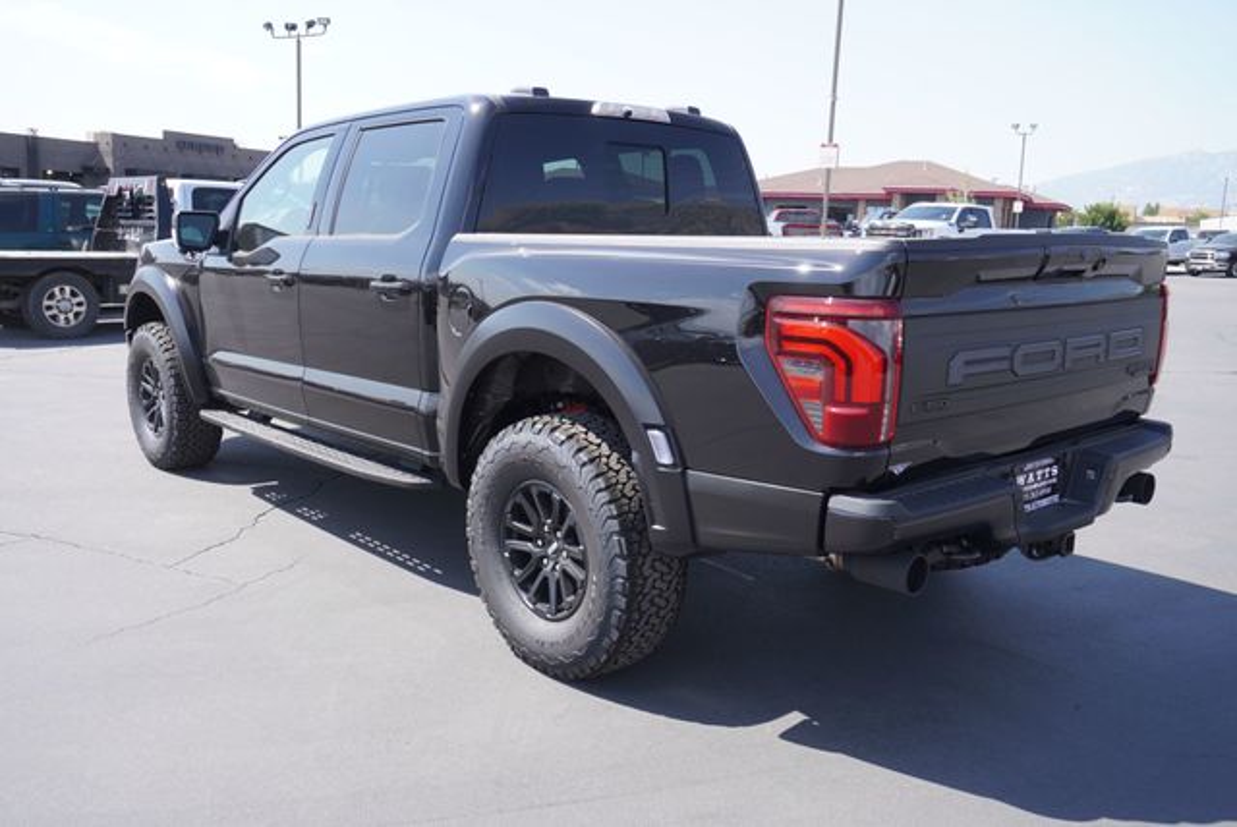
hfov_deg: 59.4
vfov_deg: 41.8
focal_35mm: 32
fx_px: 1083
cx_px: 618
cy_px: 414
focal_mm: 21
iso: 100
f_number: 6.3
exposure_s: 1/160
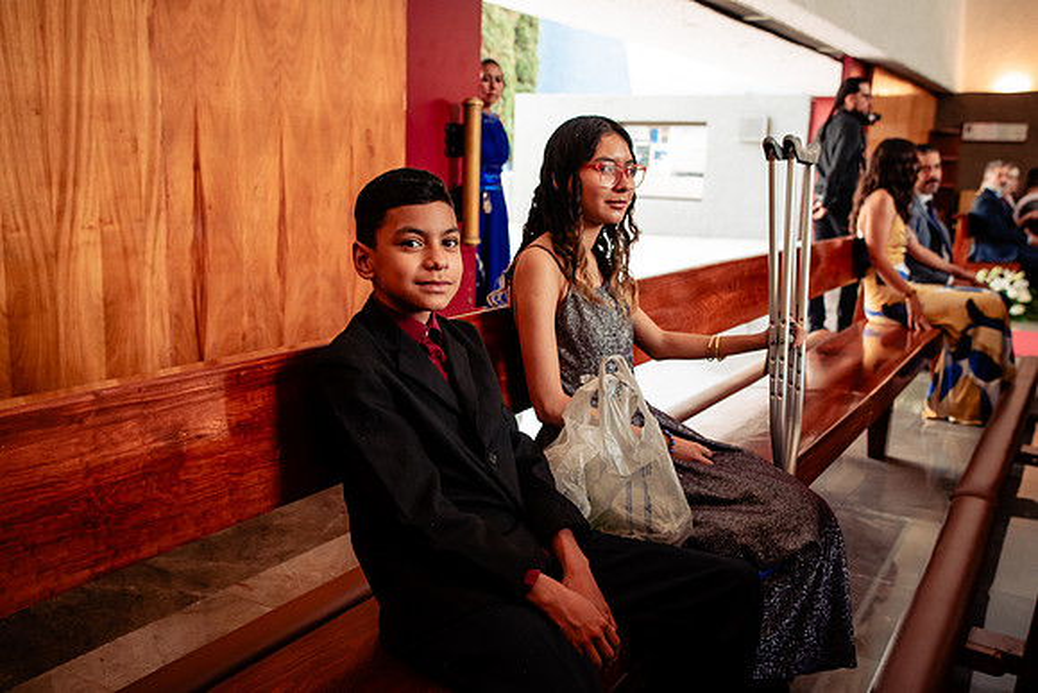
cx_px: 519
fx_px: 1009
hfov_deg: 54.4
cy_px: 346
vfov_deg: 37.9
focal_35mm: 35
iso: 1600
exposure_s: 1/125
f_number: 4.5
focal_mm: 35
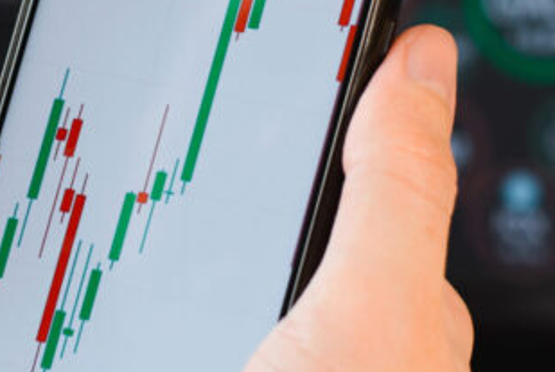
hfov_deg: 9.8
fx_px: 3196
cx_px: -48
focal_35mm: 207
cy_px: 67
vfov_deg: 6.6
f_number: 3.2
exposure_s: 1/100
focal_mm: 50
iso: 160
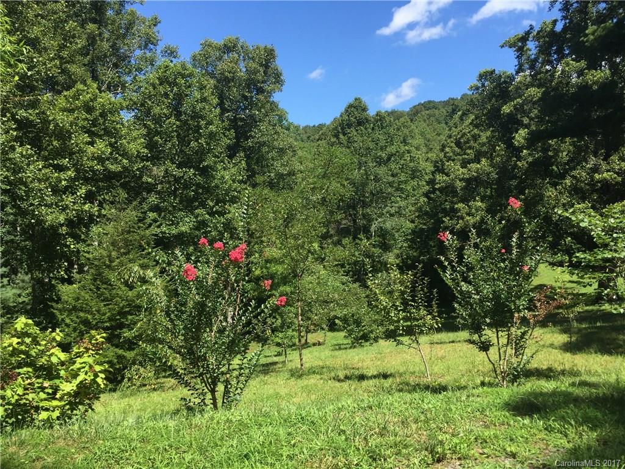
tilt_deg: -1.3
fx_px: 524
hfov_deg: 61.7
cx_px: 312
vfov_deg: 48.2
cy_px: 234
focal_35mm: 29
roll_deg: -2.2
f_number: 2.2
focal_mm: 4.15
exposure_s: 1/920
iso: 32
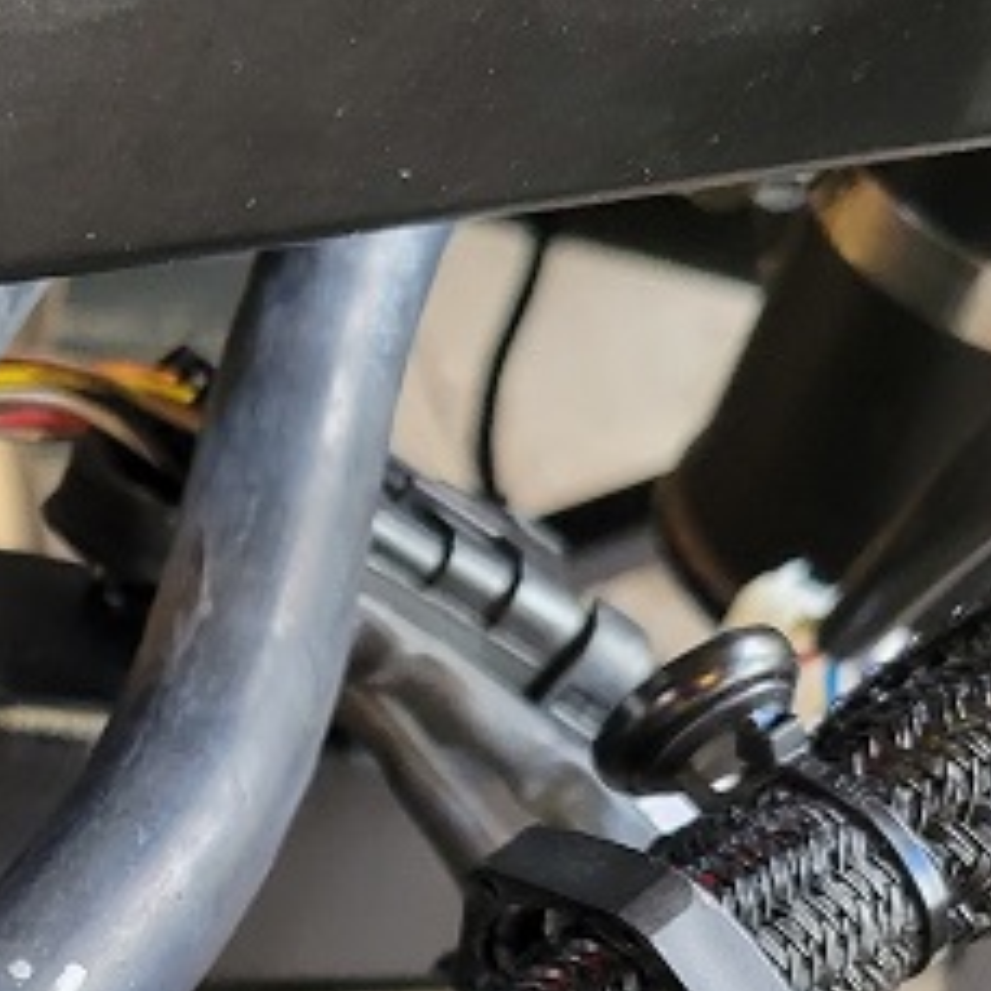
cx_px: -262
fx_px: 2624
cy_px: 829
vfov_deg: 21.1
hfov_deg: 19.8
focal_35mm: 81
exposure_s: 1/120
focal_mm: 5.4
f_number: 1.8
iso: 320
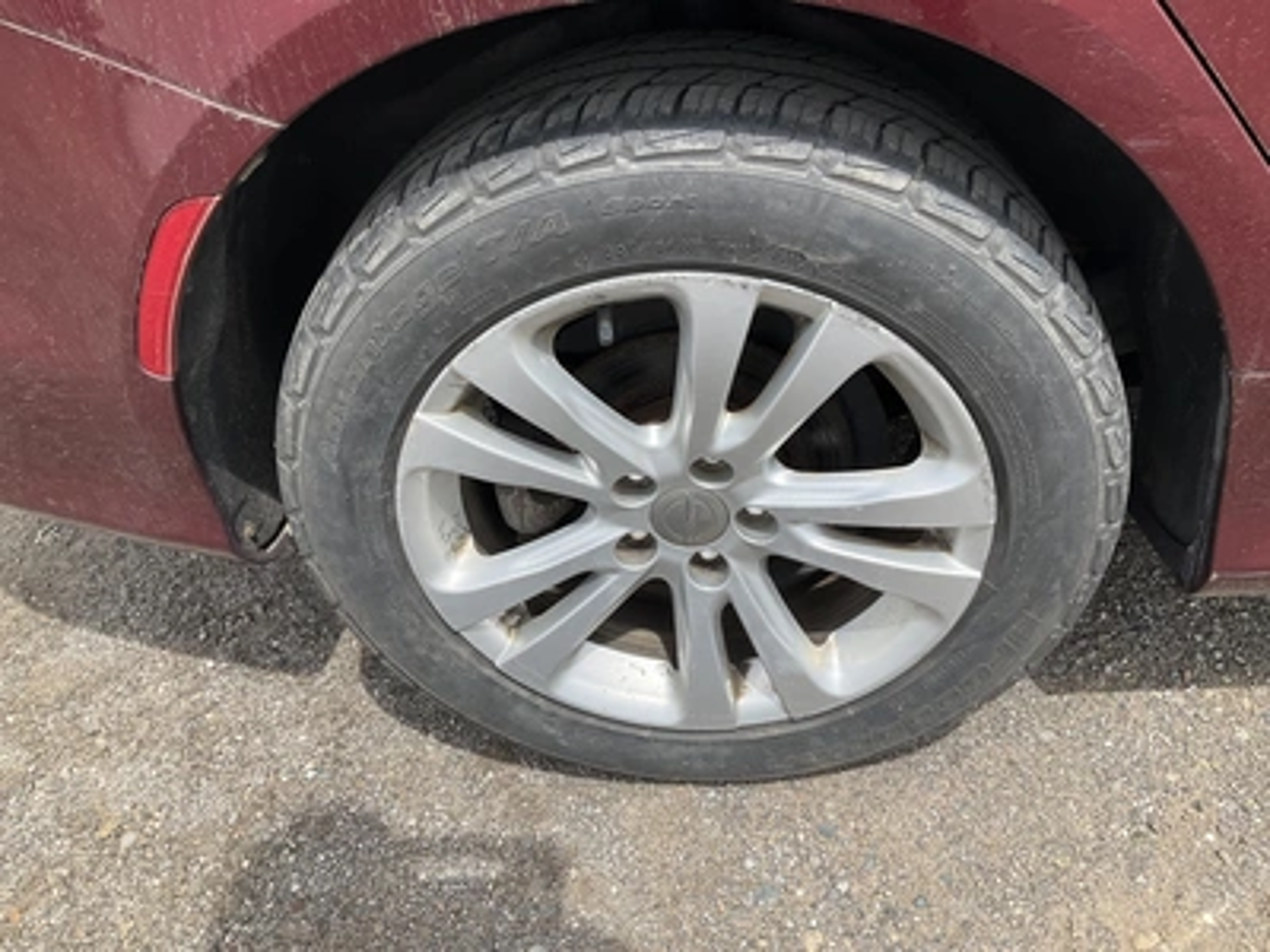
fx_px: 1064
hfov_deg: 61.7
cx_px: 635
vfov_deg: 48.2
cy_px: 476
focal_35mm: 29
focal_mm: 3
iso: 25
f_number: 1.8
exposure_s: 1/1076
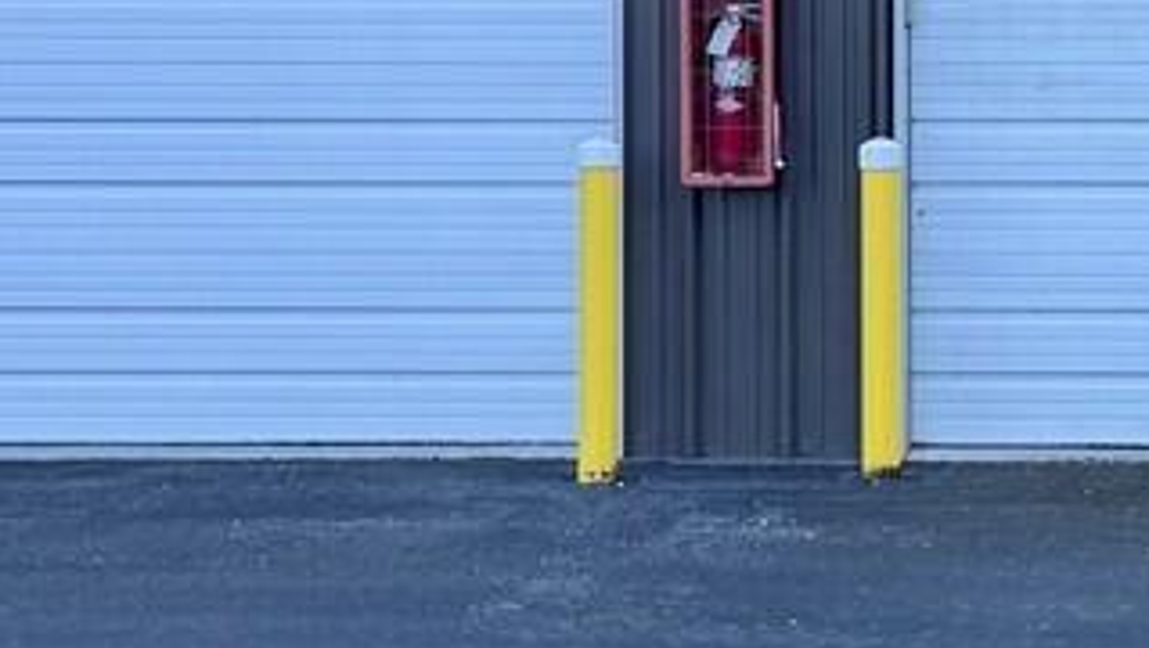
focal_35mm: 131
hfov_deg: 16.1
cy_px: 58
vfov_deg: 9.2
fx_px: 3994
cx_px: 1084
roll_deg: -0.3
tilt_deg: -0.6
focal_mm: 6.76
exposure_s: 1/609
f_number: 1.78
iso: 80
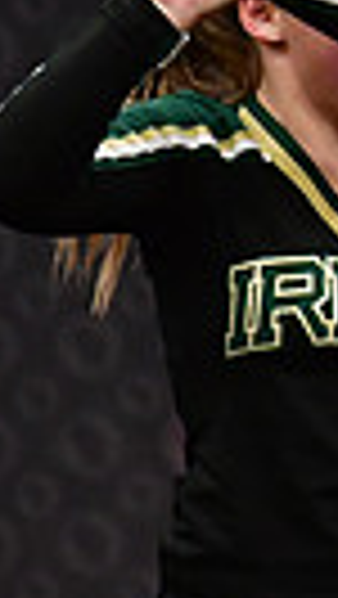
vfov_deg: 1.6
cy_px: 312
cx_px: 1149
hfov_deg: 0.9
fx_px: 21835
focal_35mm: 1373
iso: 5000
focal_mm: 200
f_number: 3.5
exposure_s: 1/500
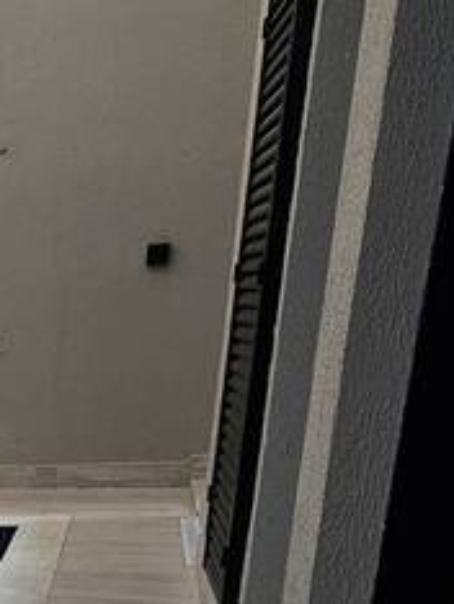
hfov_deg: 16.1
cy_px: 733
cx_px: -549
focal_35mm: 60
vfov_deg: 28.0
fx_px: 1047
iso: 50
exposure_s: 1/827
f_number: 2.2
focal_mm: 2.2
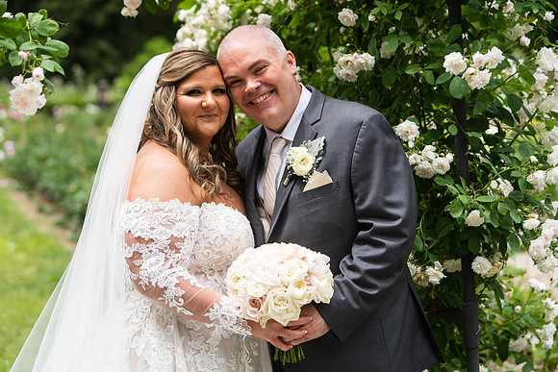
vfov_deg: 14.4
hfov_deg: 21.5
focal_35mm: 95
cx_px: 279
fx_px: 1473
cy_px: 186
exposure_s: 1/1000
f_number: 4
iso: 200
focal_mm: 95
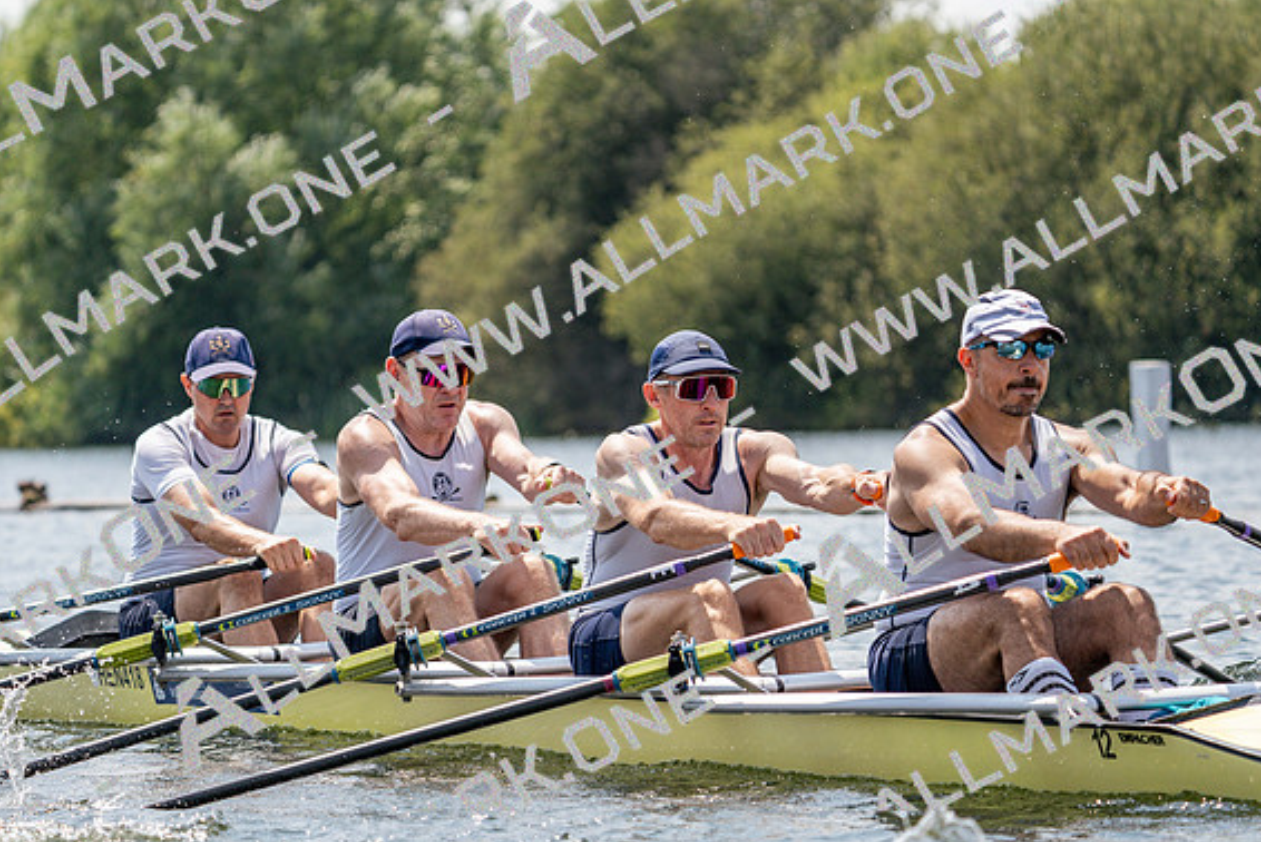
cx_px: 628
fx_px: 7499
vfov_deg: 6.4
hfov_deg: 9.6
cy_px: 429
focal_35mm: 214
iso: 250
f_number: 5.6
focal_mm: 209
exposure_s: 1/1600
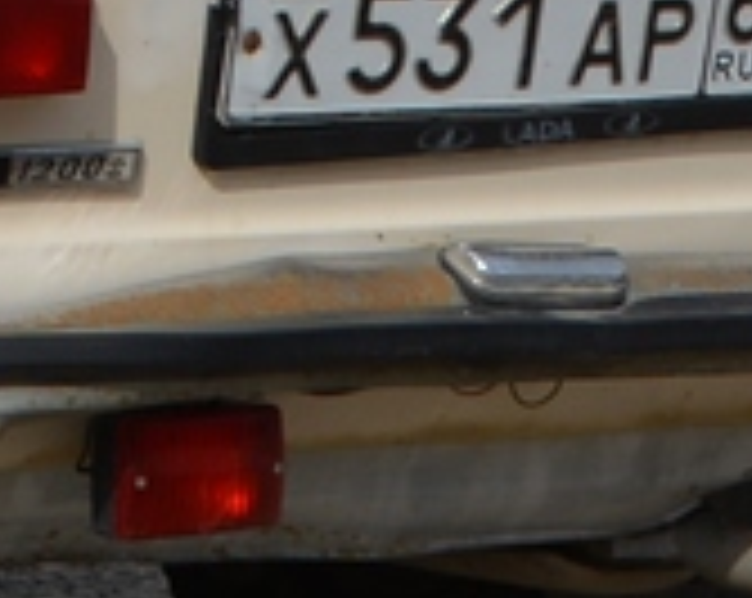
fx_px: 13952
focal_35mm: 628
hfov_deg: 3.1
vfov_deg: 2.4
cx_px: -786
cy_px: -580
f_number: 9
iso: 100
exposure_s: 1/320
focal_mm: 62
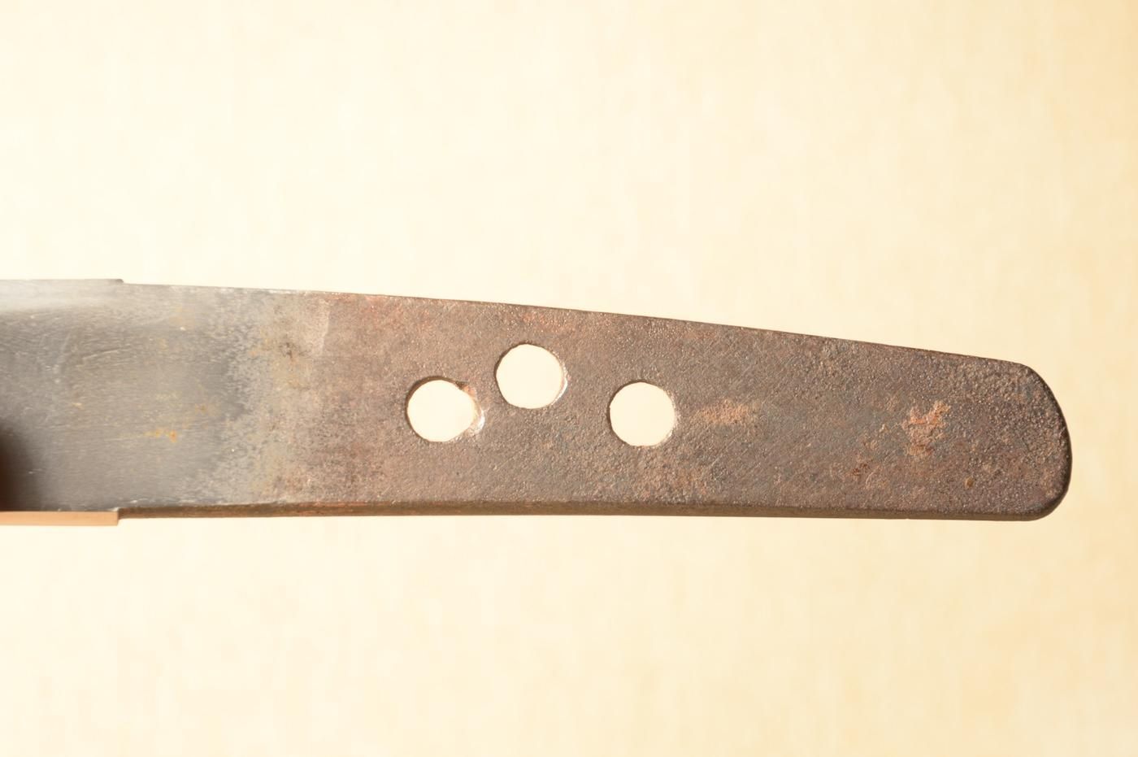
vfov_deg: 10.1
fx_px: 4264
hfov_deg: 15.2
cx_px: 569
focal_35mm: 135
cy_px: 378
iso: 400
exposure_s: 1/1.6
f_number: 11
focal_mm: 90
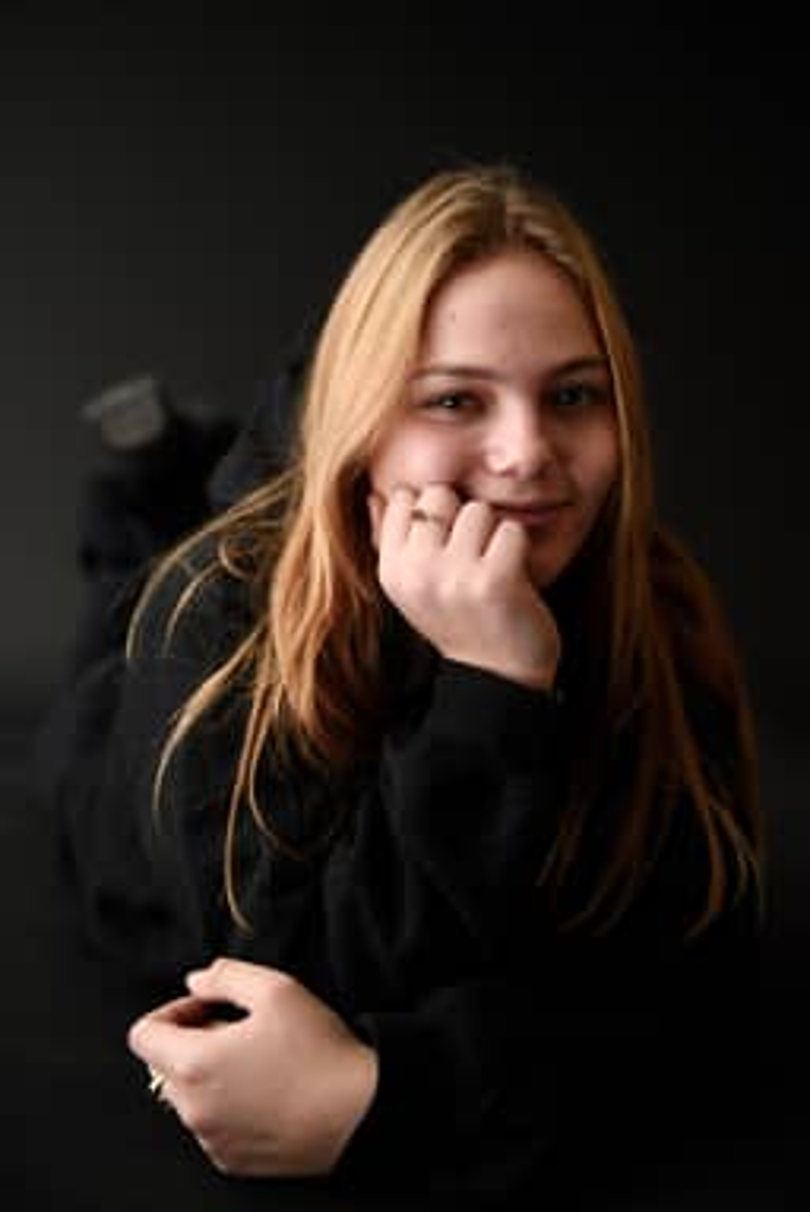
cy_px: 606
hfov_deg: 37.9
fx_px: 1179
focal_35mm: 35
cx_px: 405
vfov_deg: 54.4
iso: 3200
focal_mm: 35
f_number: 2.8
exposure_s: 1/500
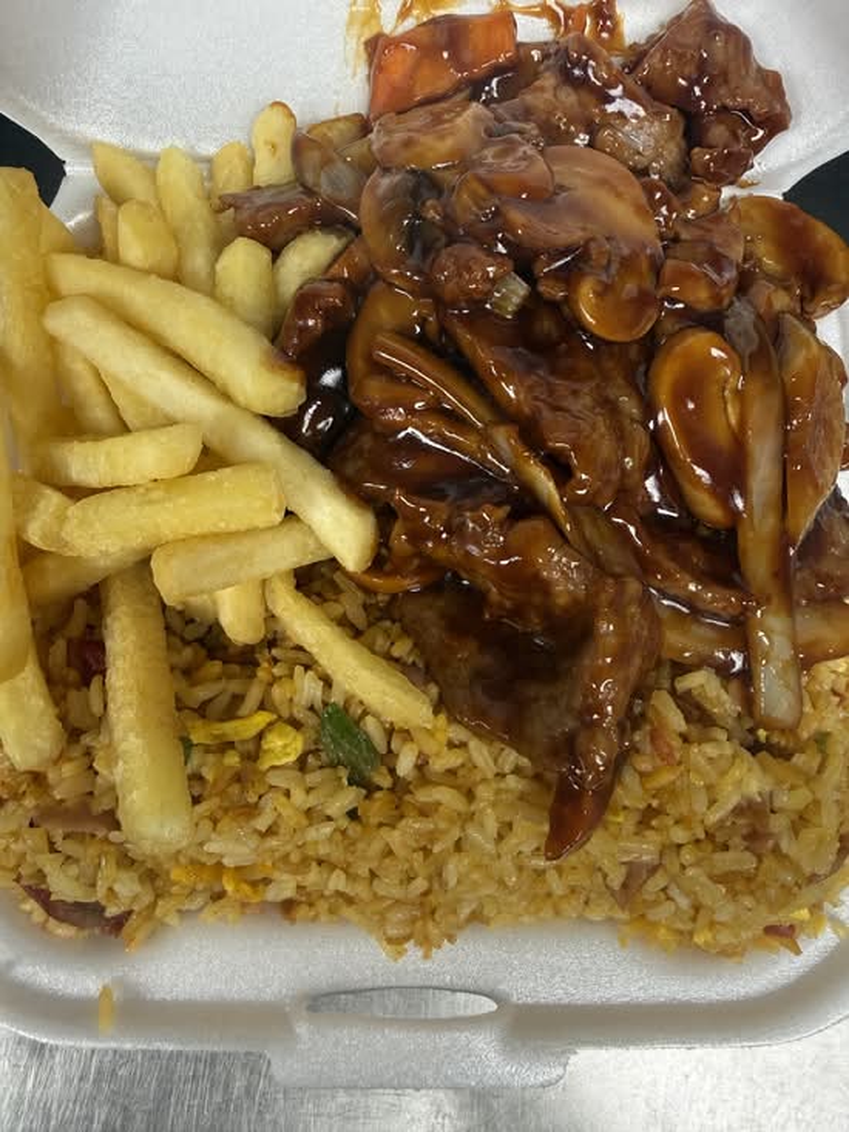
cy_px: 566
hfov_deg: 56.8
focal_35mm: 24
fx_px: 785
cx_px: 424
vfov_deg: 71.6
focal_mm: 2.22
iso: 160
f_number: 2.2
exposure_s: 1/60
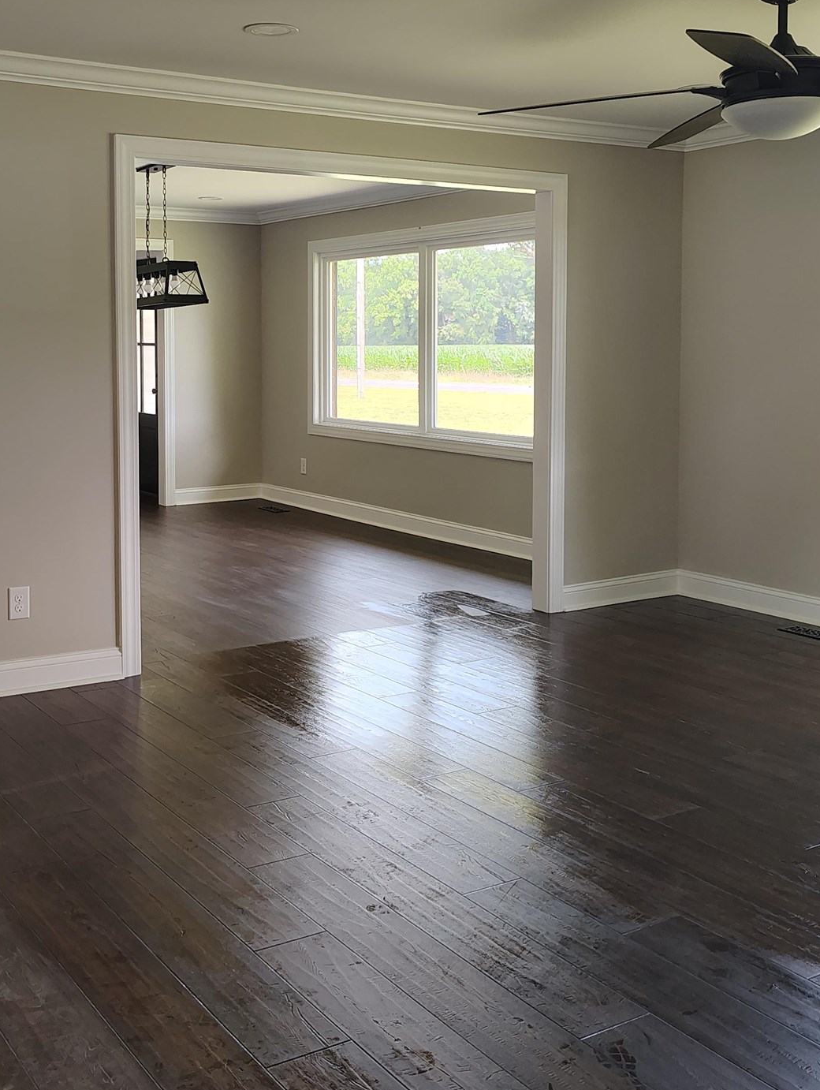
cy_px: 420
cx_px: 315
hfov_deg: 35.9
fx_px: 1261
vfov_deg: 46.4
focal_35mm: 40
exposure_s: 1/120
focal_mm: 5.56
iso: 850
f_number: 1.8
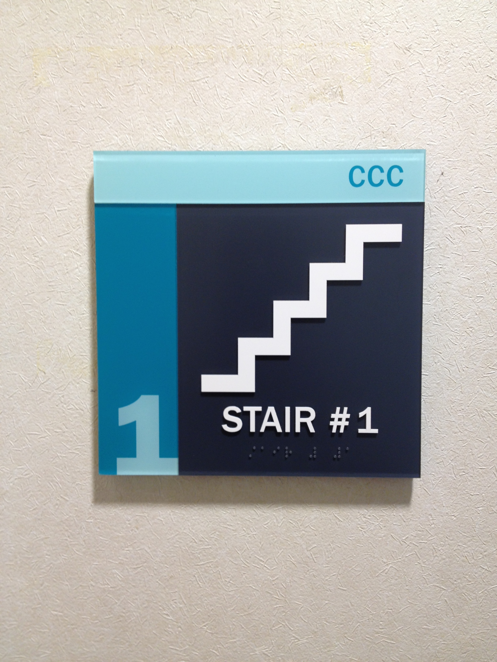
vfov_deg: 52.6
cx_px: 248
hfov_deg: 40.7
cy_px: 331
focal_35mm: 35
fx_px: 670
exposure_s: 1/20
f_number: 2.4
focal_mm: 4.28
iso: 64
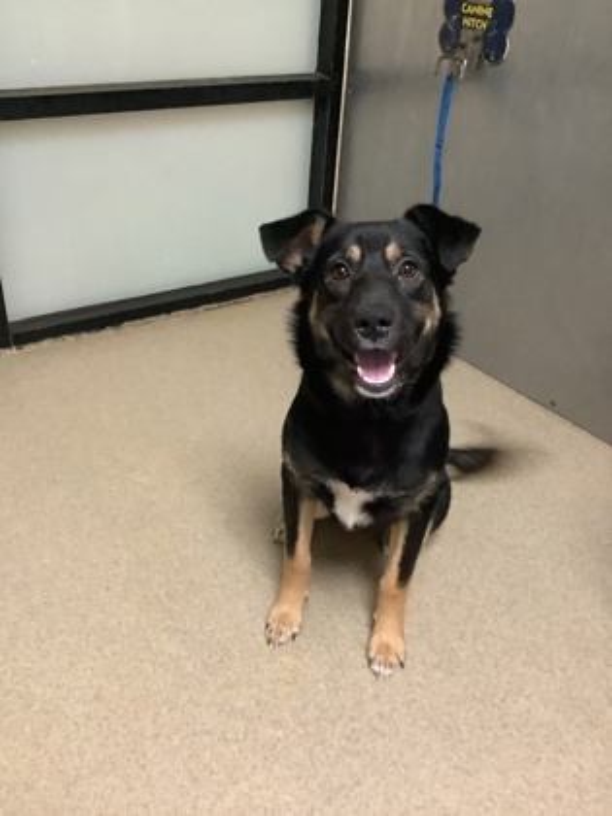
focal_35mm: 31
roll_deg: -2.6
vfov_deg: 58.4
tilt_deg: -32.8
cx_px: 306
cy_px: 408
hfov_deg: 45.4
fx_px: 731
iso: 400
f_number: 2.4
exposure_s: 1/30
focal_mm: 3.3
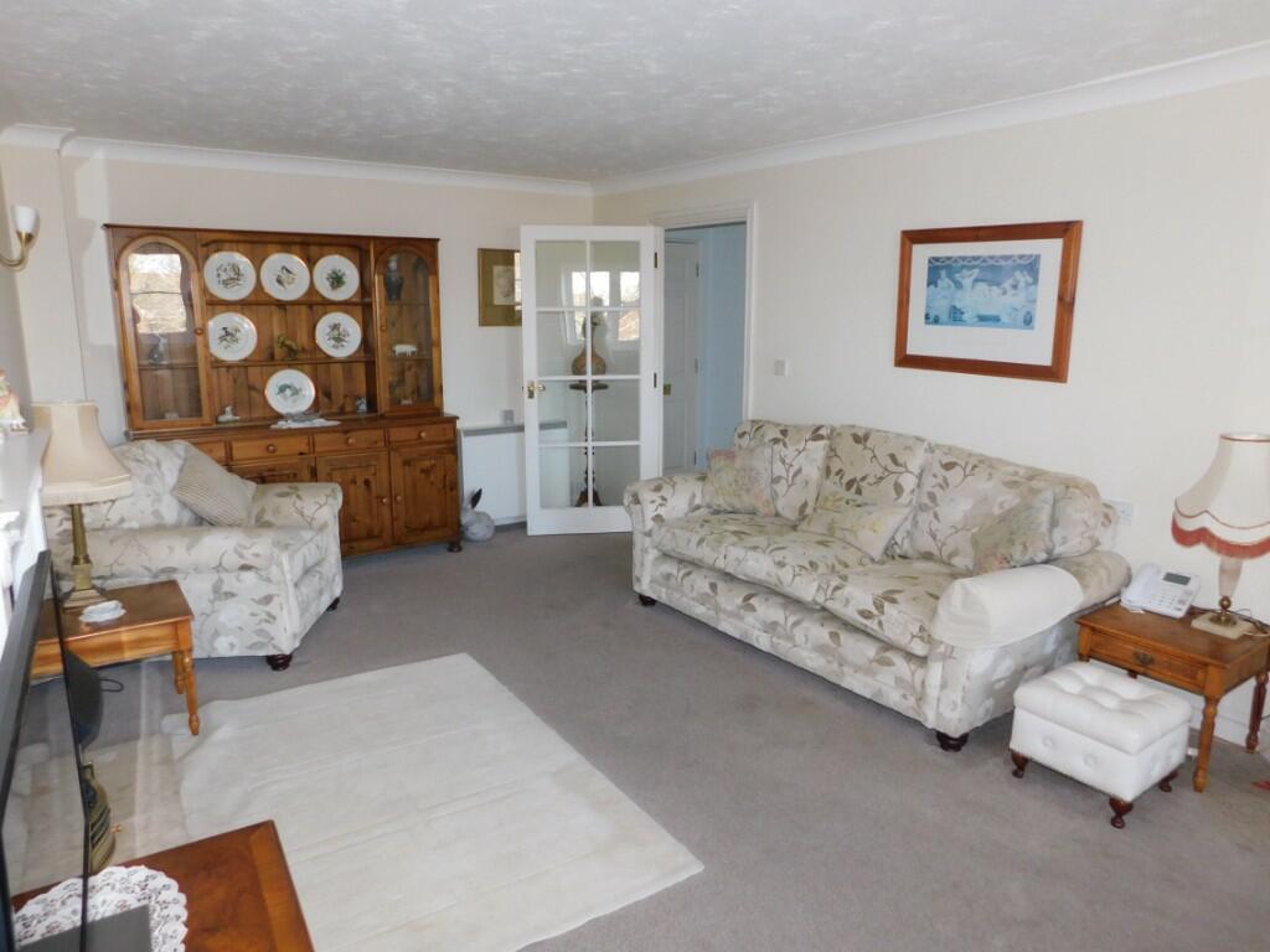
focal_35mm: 23
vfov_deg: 58.9
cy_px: 476
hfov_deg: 73.9
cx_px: 635
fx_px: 844
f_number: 3
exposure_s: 1/30
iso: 200
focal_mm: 4
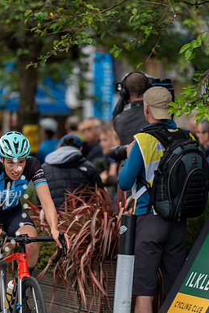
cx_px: 78
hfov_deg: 4.8
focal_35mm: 284
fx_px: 2473
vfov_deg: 7.3
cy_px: 156
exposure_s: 1/800
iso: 1000
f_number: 2.8
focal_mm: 188
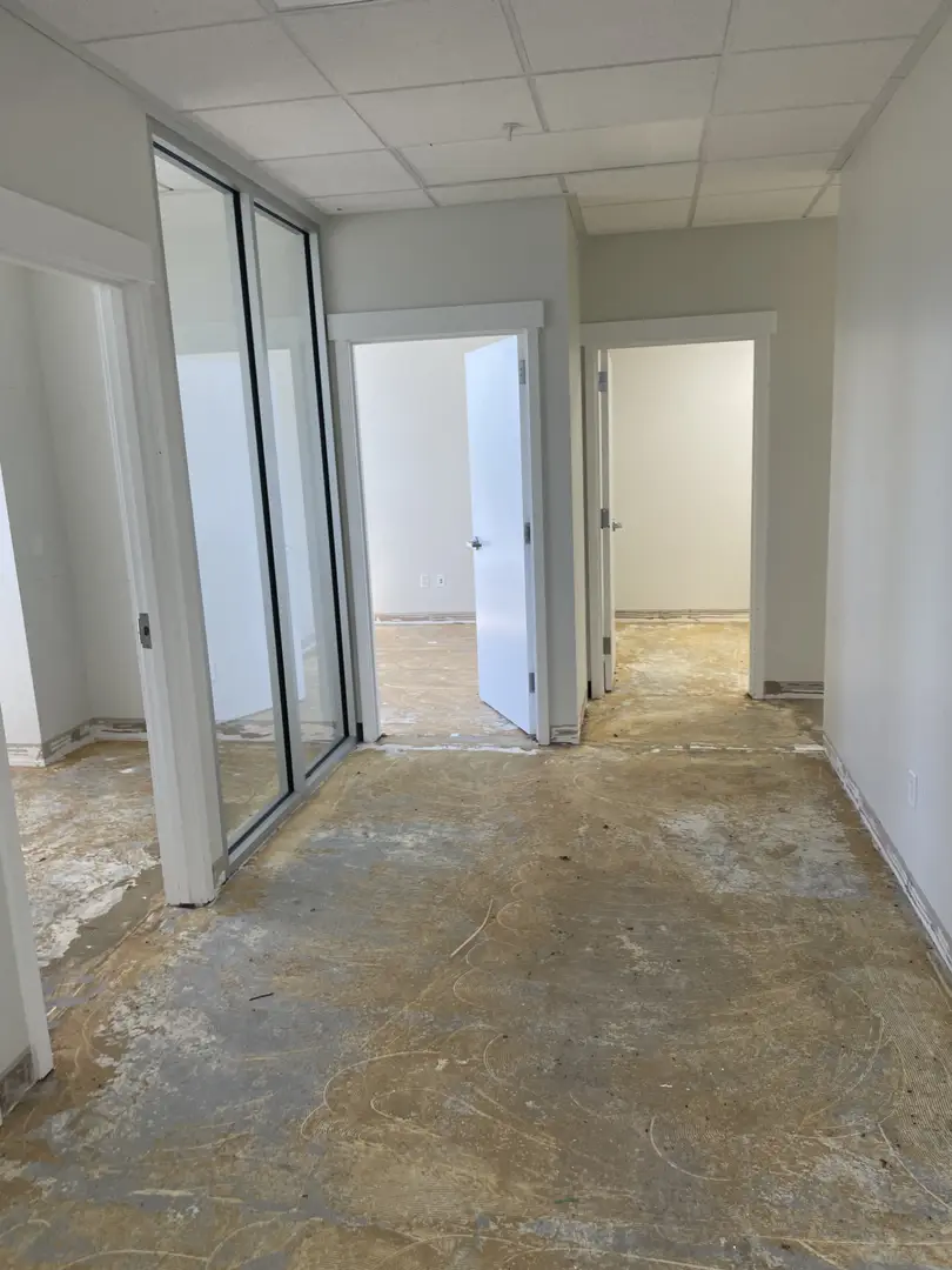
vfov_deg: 67.3
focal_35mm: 26
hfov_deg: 53.1
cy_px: 635
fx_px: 953
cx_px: 476
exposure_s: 1/120
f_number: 1.6
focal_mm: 4.2
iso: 80
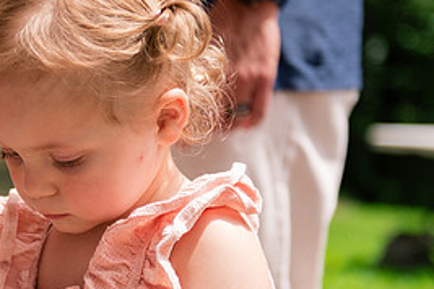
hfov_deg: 16.0
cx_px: 34
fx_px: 1519
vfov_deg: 10.9
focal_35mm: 126
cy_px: 189
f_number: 2.8
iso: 500
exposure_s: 1/4000
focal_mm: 58
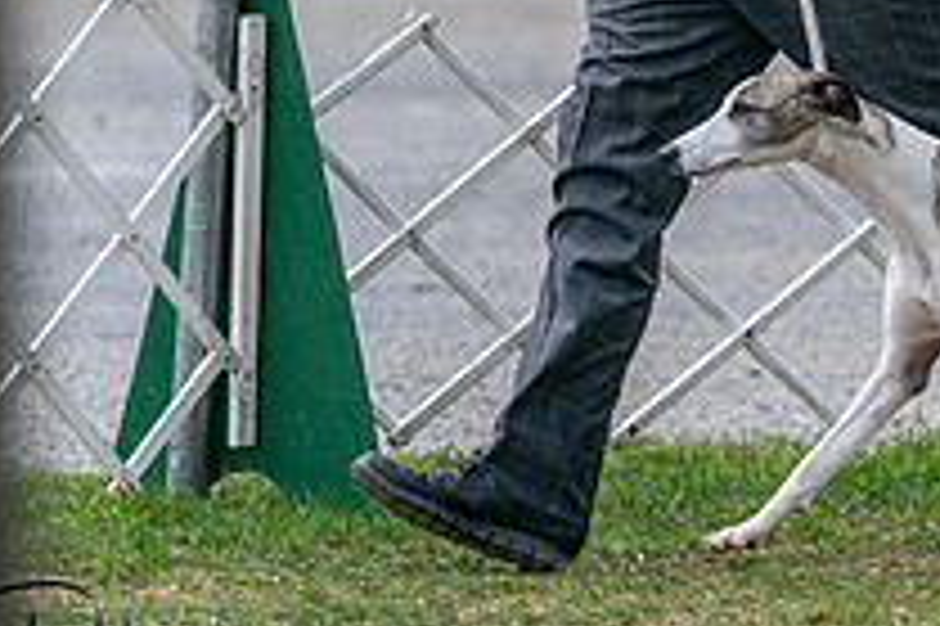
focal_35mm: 556
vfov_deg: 2.5
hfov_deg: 3.7
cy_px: -52
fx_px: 14506
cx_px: 1115
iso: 200
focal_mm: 200
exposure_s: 1/1600
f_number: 4
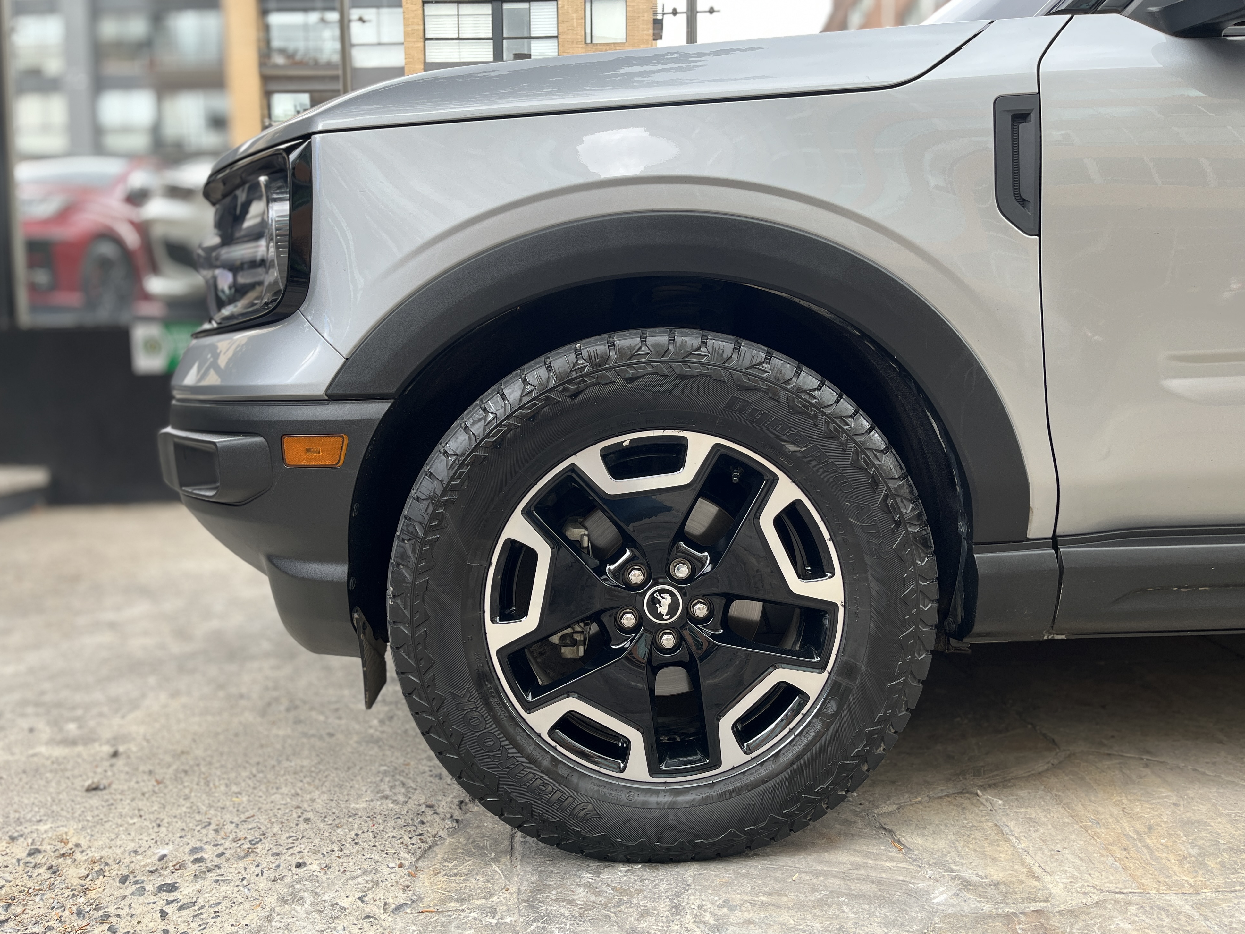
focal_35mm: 27
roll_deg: +0.9
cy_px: 467
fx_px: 971
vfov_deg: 51.4
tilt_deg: -7.1
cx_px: 607
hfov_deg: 65.3
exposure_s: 1/128
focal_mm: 5.1
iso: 32
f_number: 1.6
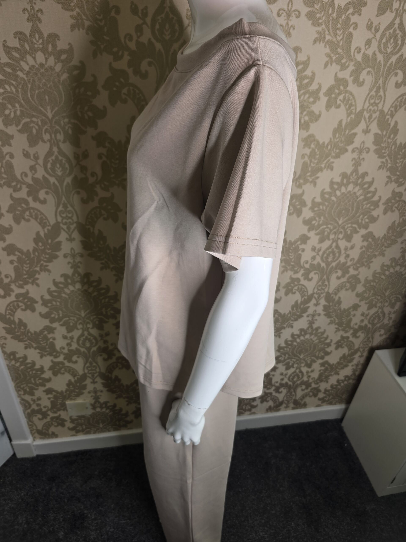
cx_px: 203
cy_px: 271
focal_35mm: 23
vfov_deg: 73.9
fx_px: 360
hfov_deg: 58.9
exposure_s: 1/50
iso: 20
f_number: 1.7
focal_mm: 6.3
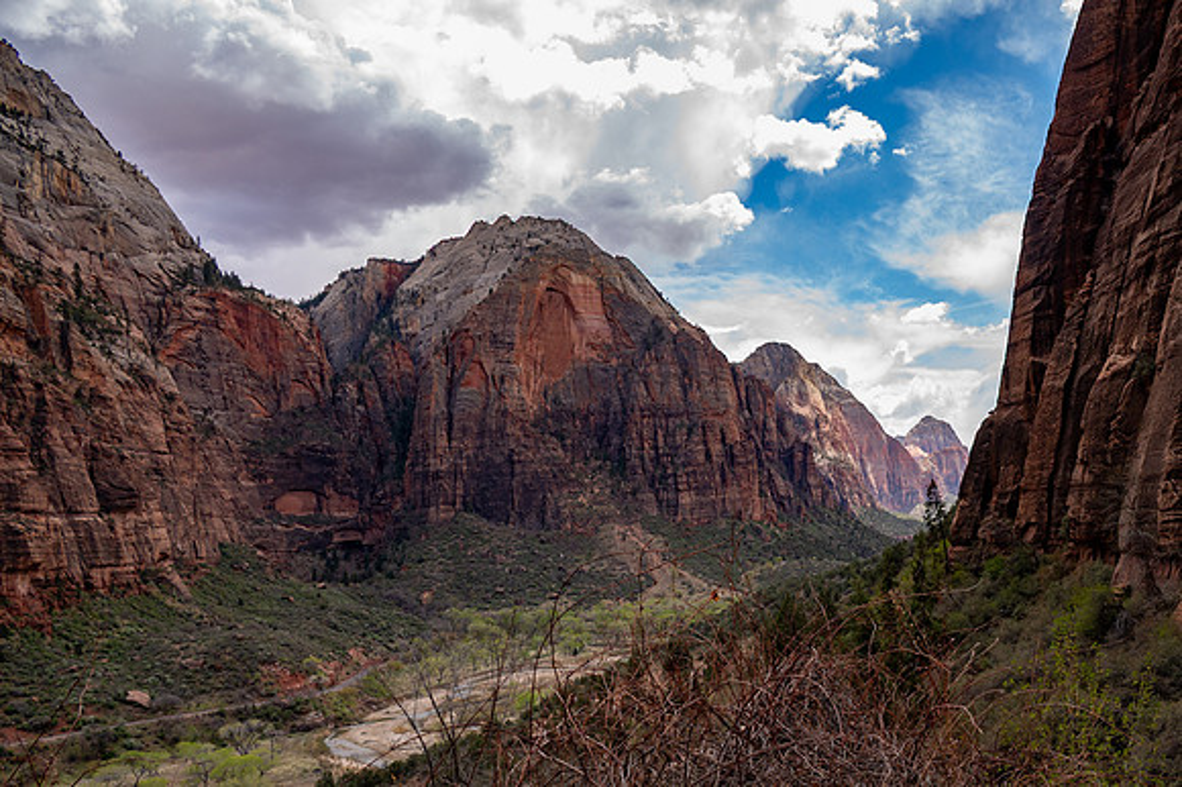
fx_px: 1104
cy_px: 462
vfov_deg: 39.1
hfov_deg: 54.6
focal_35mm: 34
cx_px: 829
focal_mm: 24
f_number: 7.1
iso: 400
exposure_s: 1/640
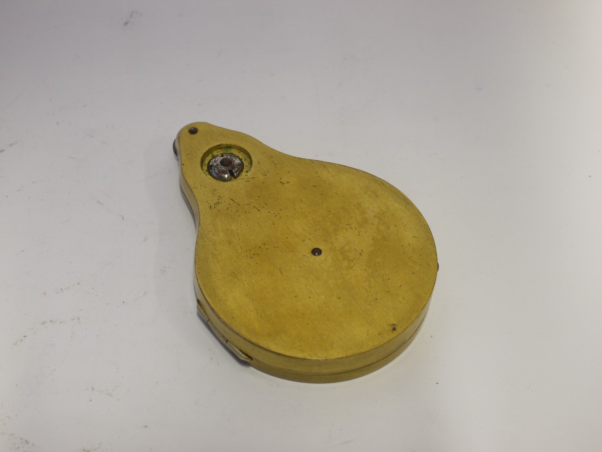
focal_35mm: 60
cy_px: 226
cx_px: 301
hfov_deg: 32.2
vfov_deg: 24.4
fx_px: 1043
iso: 400
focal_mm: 30
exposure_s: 1/20
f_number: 7.1
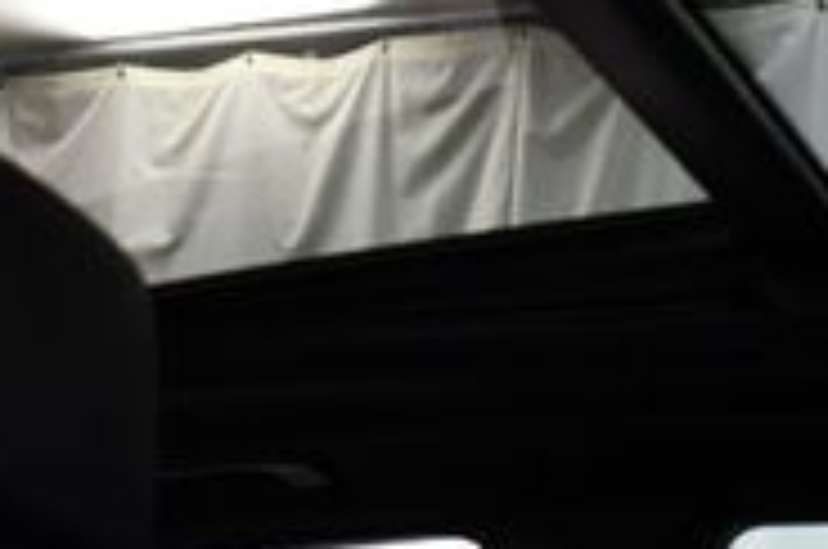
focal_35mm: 108
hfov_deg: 18.9
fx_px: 2480
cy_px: 112
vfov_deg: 12.6
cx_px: 477
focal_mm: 21
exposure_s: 1/125
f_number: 3.8
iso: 1100
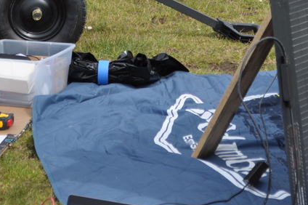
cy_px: 26
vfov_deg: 7.5
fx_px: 1556
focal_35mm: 182
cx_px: 214
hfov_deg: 11.3
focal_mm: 48
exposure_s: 1/750
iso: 200
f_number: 5.6
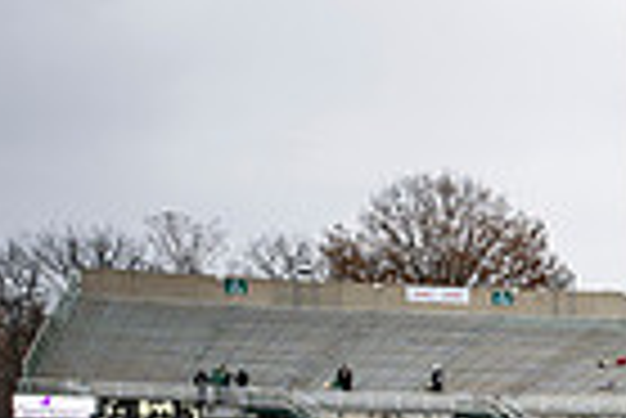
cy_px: 640
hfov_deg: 16.1
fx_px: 1741
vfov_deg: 12.9
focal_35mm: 100
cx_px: 1234
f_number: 2.8
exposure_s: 1/500
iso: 100
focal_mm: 24
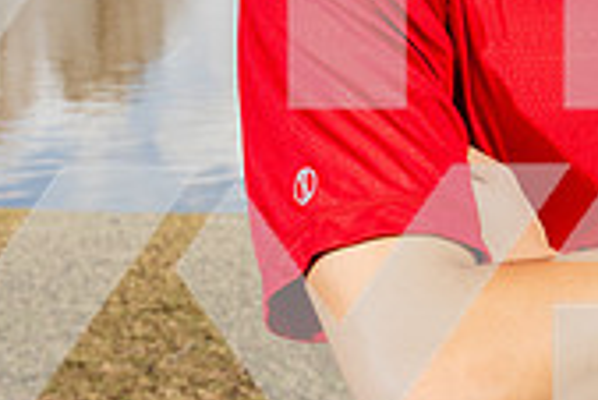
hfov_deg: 15.2
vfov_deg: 10.1
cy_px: -76
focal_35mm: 134
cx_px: 495
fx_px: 2228
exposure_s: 1/250
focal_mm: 39
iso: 100
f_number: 8
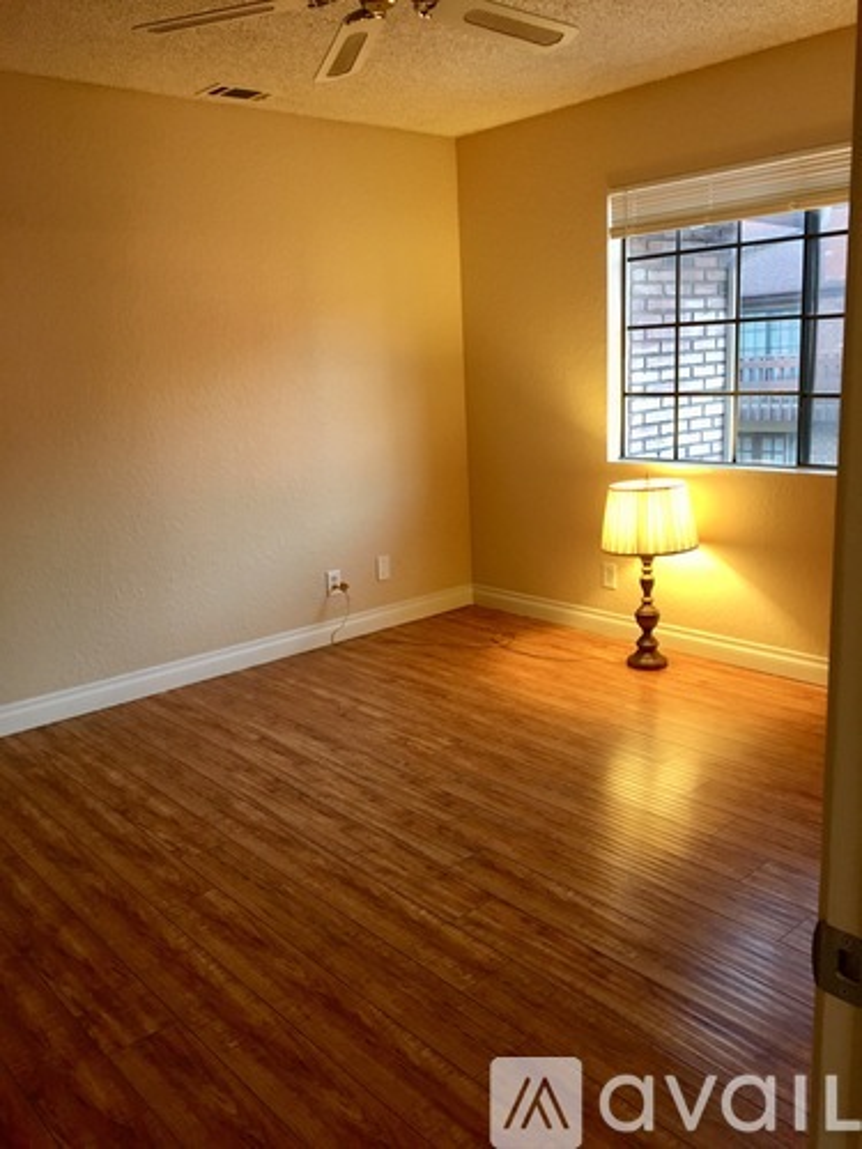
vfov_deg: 61.7
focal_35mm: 29
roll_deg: +1.9
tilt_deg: -12.1
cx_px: 431
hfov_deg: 48.2
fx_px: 963
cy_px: 574
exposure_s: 1/30
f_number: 2.2
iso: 100
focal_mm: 4.15
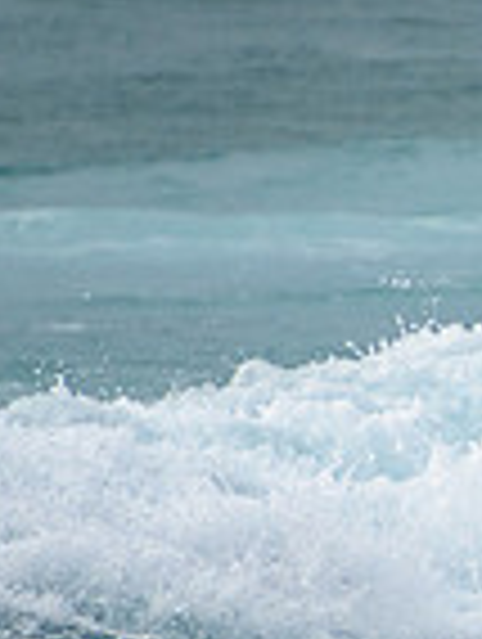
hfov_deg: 0.6
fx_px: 43499
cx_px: 1288
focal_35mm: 2350
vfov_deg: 0.8
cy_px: 601
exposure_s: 1/2000
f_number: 5.6
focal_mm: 400
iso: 360
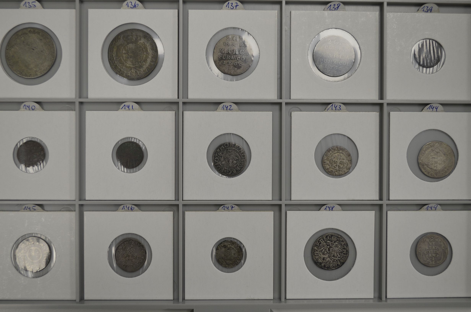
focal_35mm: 45
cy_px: 156
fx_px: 588
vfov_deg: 29.7
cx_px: 236
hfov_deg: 43.7
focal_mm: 30
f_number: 4.5
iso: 320
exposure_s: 1/80
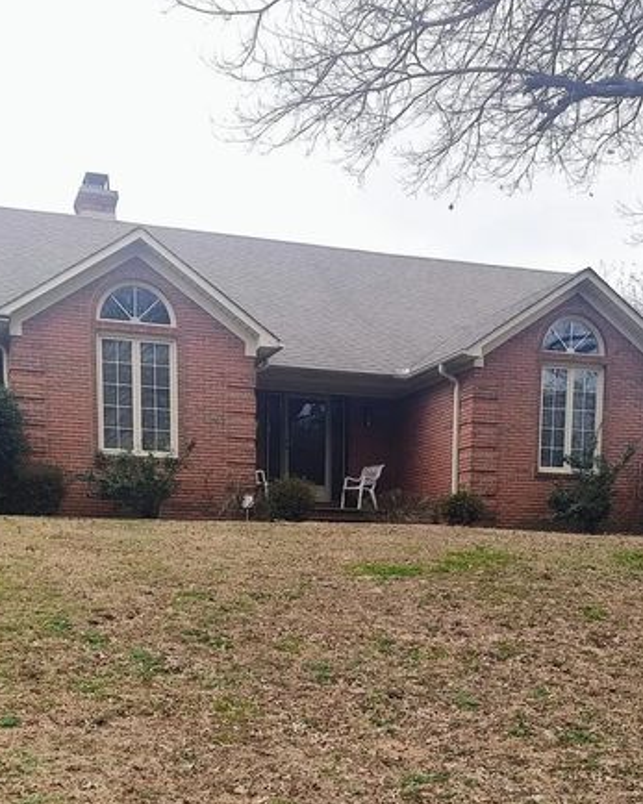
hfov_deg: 31.4
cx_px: 330
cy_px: 709
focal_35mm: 48
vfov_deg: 36.6
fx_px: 1142
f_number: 1.7
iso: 100
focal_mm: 4.71
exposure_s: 1/339
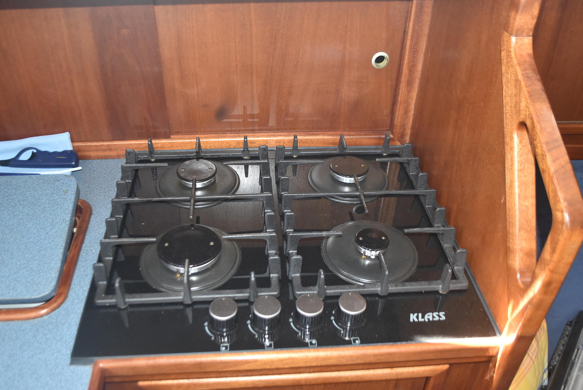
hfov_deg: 57.2
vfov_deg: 40.0
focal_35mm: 33
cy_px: 195
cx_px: 292
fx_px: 535
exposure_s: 1/60
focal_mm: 22
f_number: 3.8
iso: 1250
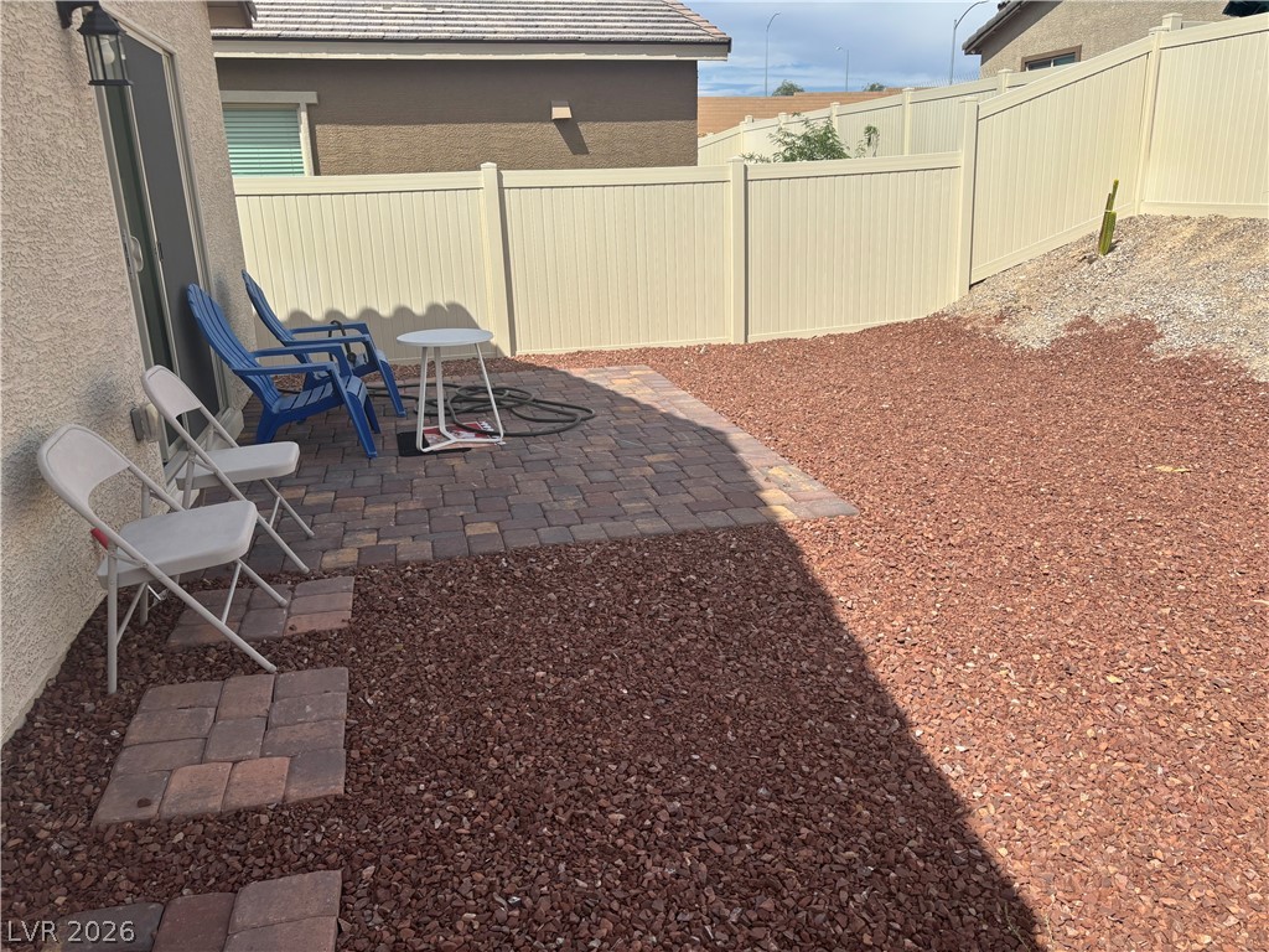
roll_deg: +1.8
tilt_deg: -15.4
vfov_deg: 53.1
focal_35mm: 26
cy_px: 476
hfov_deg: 67.3
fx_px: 953
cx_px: 634
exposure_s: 1/4082
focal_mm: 5.96
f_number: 1.6
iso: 50
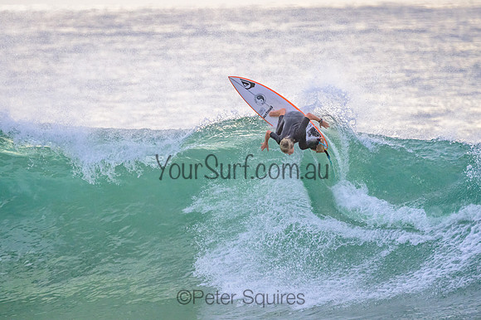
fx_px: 8012
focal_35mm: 600
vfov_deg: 2.3
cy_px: 160
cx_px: 240
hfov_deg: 3.4
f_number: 5.6
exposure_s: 1/2500
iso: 1250
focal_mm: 400
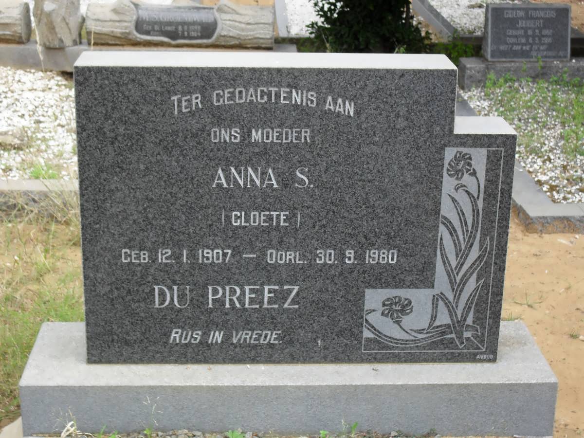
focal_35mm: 66
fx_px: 1113
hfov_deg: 29.4
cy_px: 219
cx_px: 292
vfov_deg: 22.3
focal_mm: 11.7
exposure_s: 1/125
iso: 100
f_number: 4.6
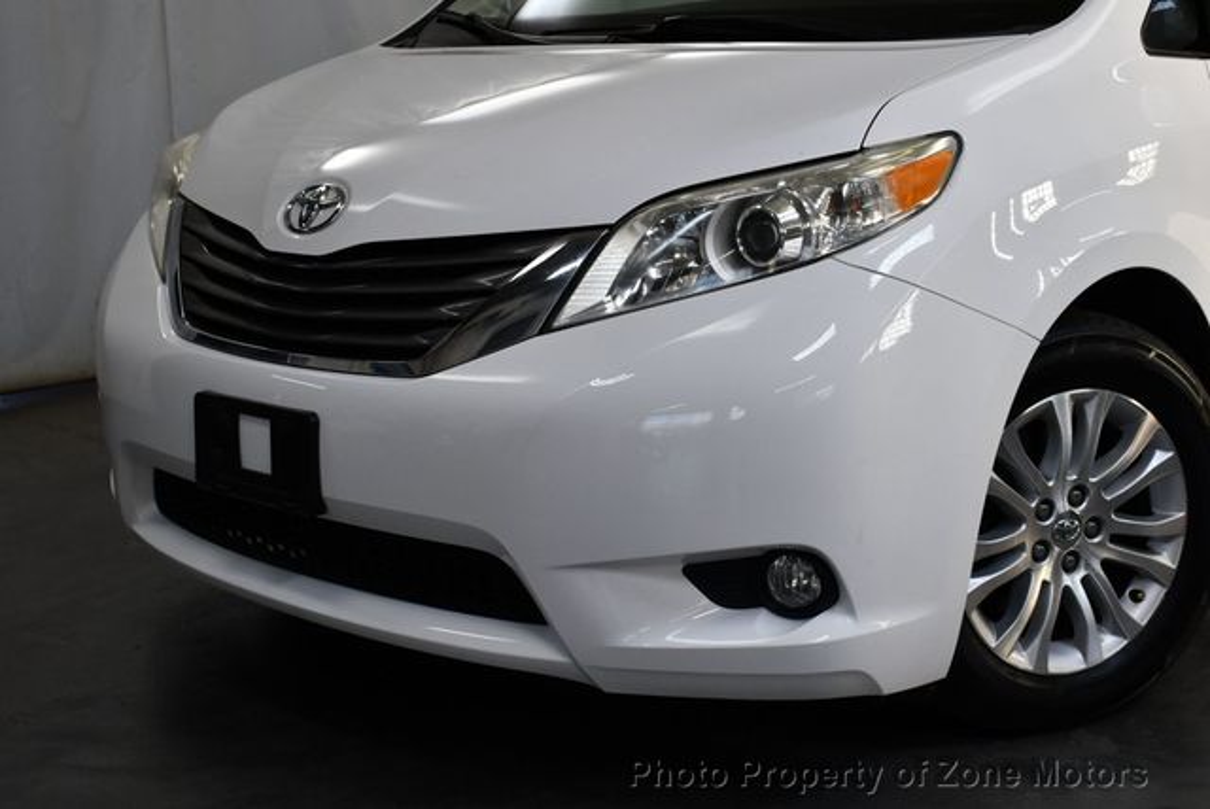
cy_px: 404
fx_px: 1817
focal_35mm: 54
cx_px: 605
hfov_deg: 36.8
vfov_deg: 25.1
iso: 400
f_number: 5
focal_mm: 27
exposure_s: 1/250
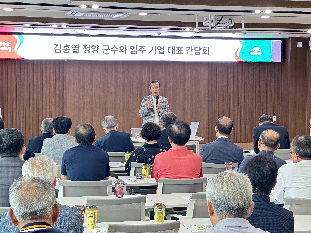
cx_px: 156
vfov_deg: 19.1
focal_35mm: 77
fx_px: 692
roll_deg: -0.1
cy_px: 116
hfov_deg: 25.3
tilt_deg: -2.2
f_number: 2.8
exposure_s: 1/60
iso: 320
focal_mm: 9
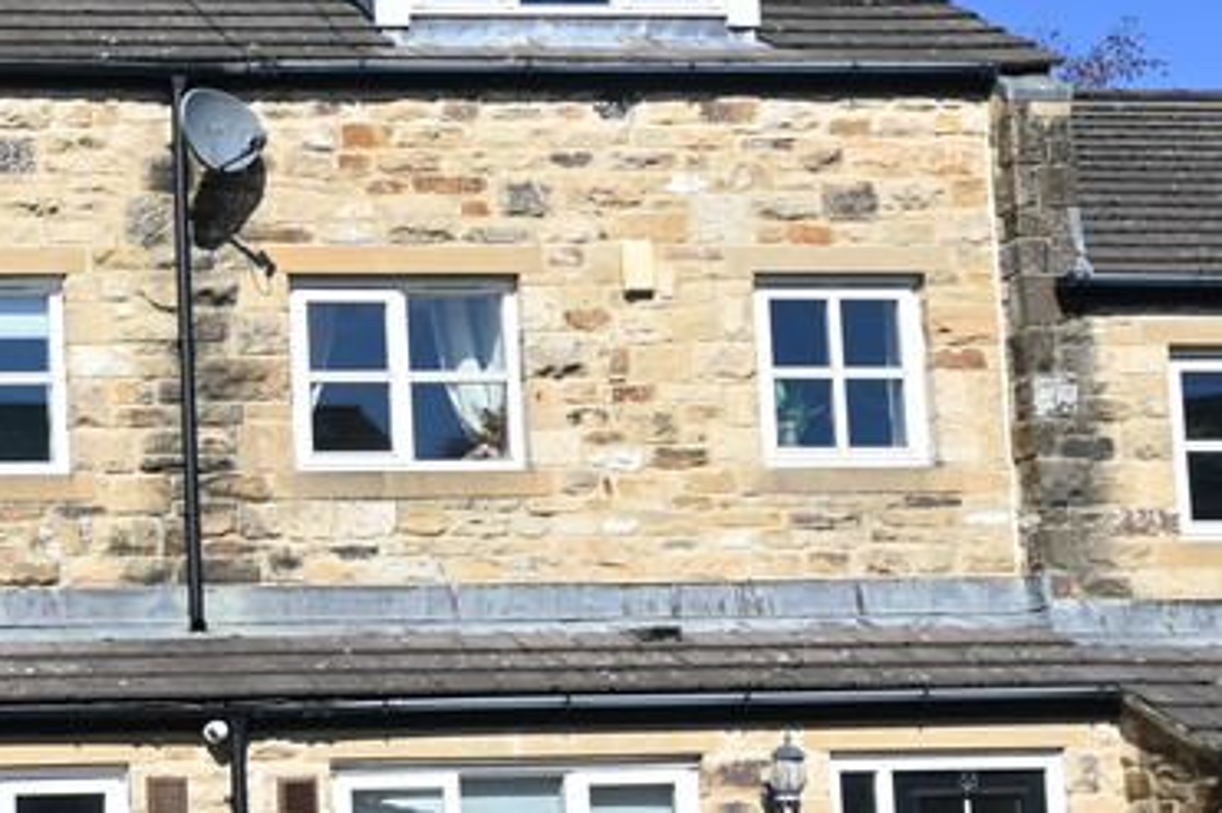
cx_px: -171
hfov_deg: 26.2
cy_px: 634
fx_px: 2388
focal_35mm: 70
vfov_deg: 19.2
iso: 100
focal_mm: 17
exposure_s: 1/250
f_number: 8
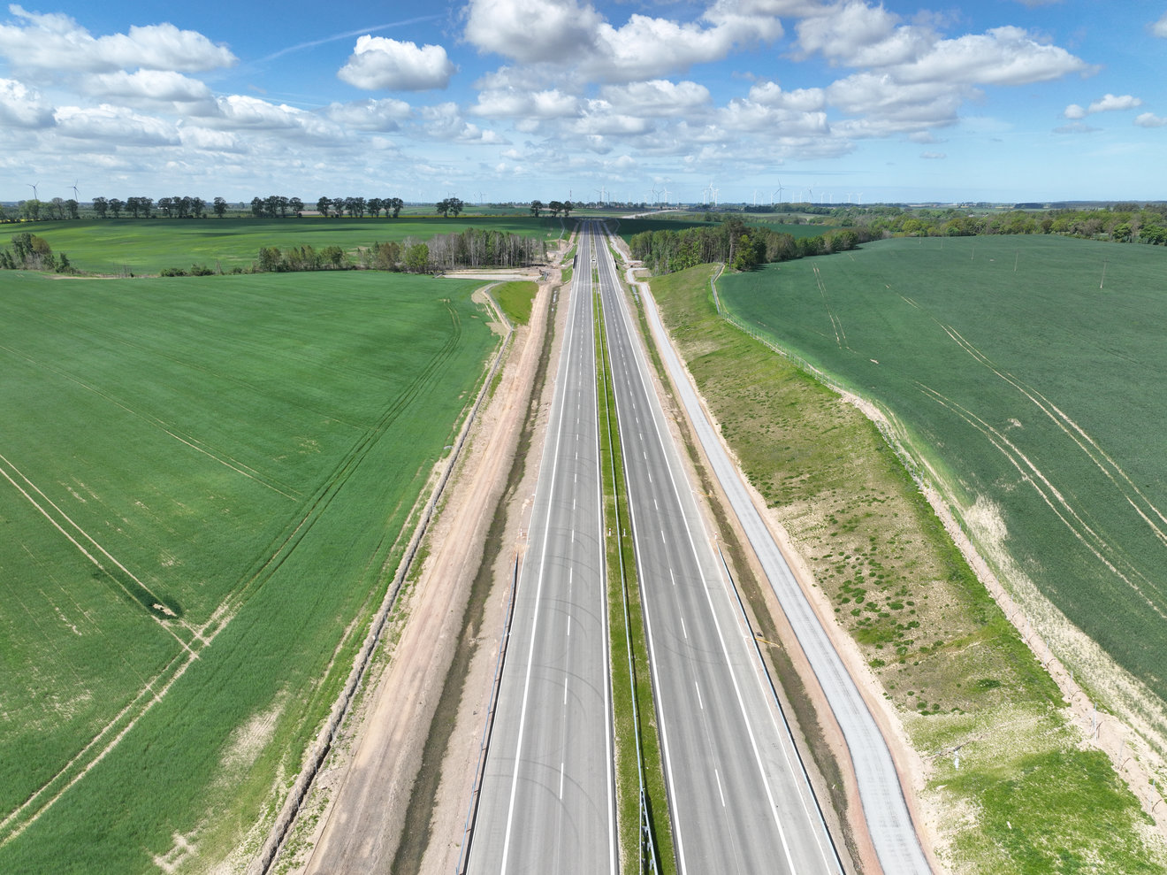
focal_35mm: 24
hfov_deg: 71.6
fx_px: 809
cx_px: 584
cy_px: 438
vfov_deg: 56.8
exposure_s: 1/1600
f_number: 2.8
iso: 100
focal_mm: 12.29
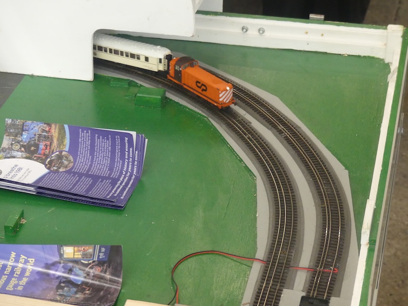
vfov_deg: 14.2
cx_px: 204
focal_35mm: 104
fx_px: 1226
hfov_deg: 18.9
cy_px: 153
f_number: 2.8
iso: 800
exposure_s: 1/80
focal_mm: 18.7
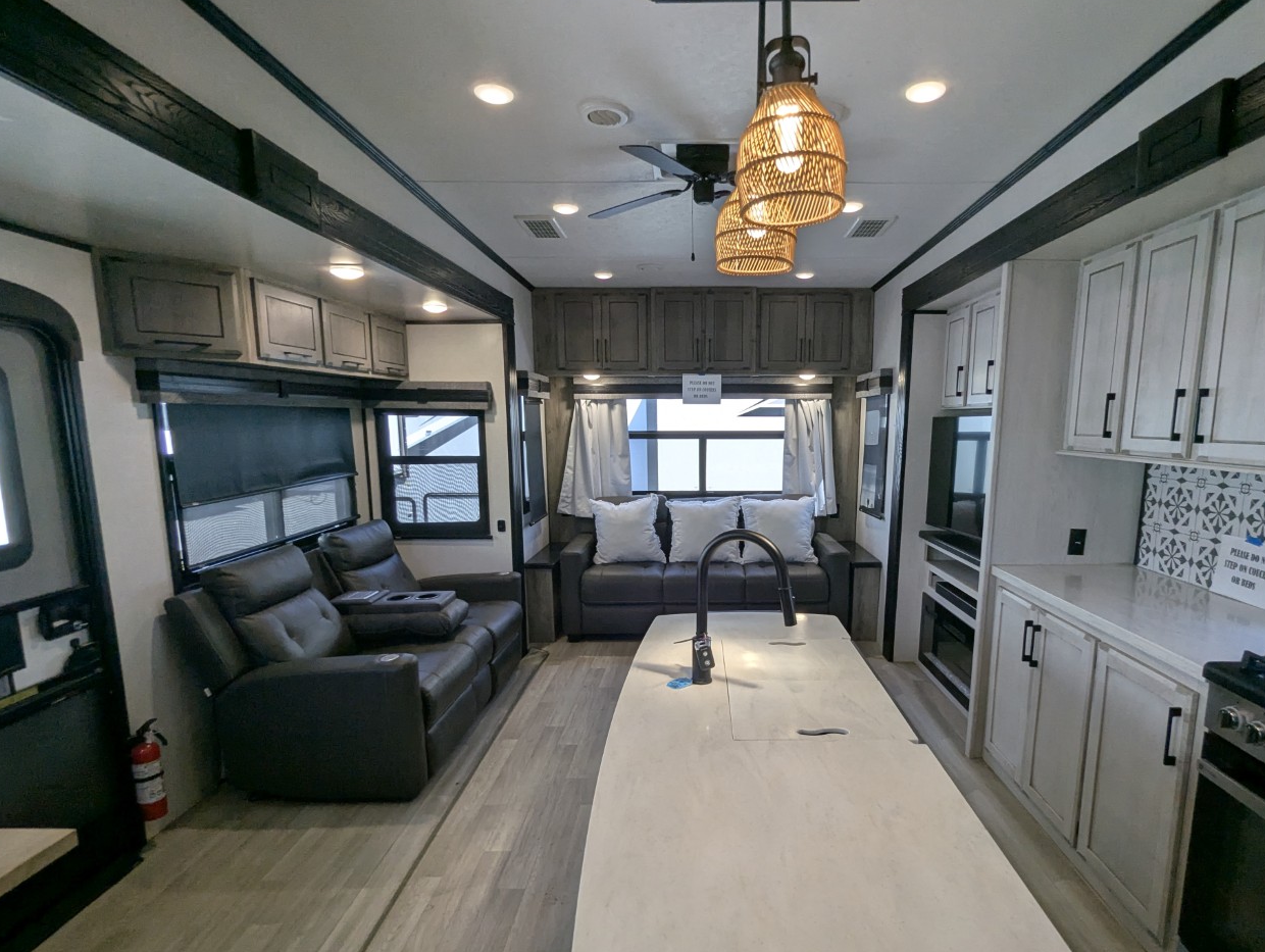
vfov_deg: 71.5
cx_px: 701
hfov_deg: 87.4
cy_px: 527
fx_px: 659
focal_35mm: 18
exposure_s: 1/100
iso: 121
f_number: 2.2
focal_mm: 2.35
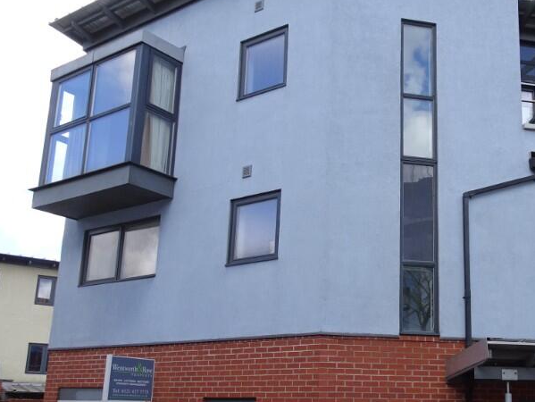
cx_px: 383
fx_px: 634
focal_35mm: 41
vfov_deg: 34.9
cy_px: 261
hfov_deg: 44.6
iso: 80
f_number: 3.5
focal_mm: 4.1
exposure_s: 1/320
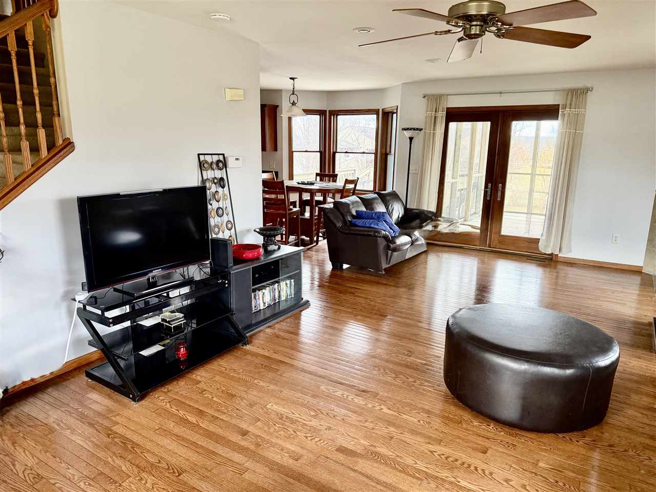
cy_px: 246
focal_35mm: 24
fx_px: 455
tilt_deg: -13.0
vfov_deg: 56.8
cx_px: 328
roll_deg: -0.8
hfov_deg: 71.6
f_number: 1.78
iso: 250
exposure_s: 1/60
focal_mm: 6.76
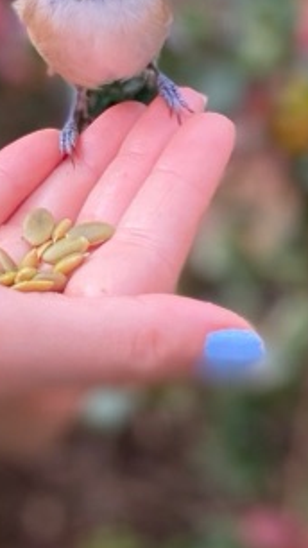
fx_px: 2687
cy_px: 75
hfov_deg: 6.6
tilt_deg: -16.5
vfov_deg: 11.6
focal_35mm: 185
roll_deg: -3.7
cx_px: 66
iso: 80
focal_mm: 6
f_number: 2
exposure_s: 1/122
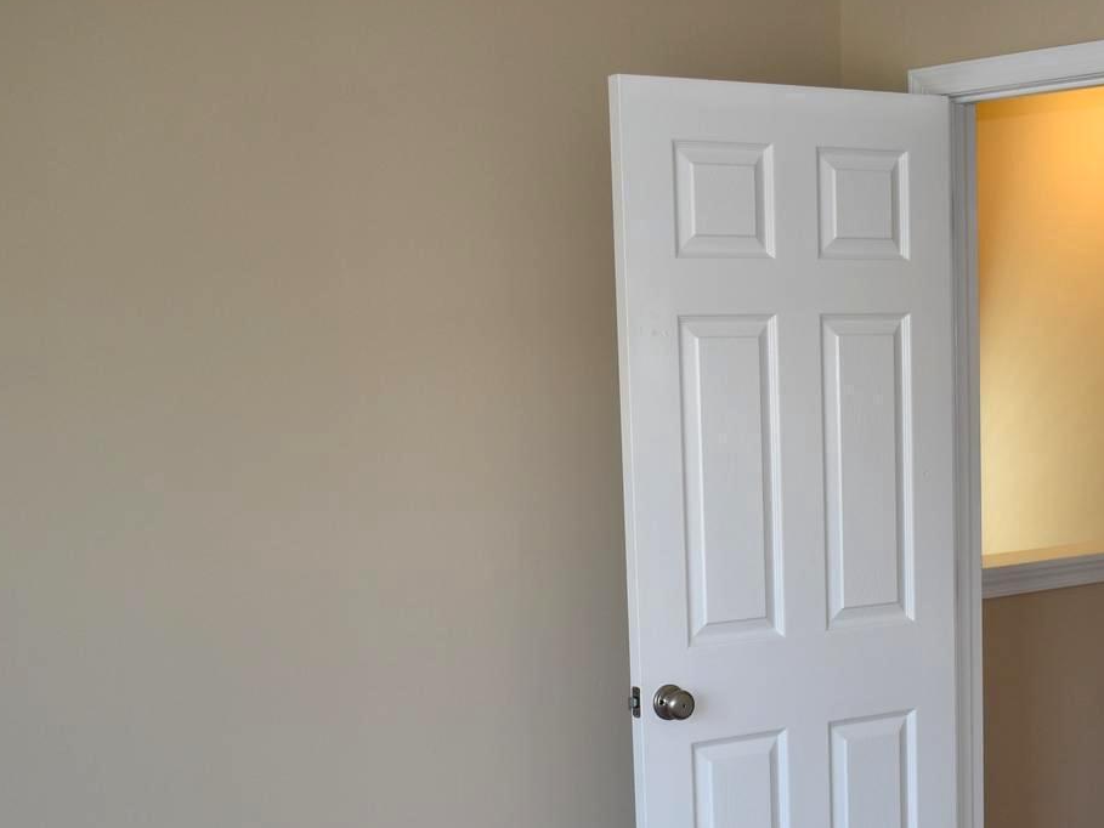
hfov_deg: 29.4
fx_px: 2073
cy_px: 738
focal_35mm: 65
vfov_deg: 22.1
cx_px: 805
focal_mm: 20
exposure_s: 1/60
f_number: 3.5
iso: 280
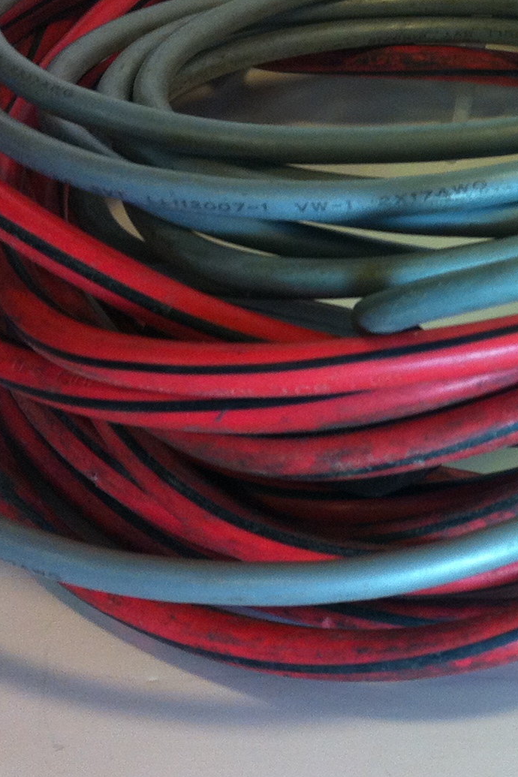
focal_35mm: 91
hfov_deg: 14.5
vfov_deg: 22.3
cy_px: 280
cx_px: 635
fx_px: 1964
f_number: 2.8
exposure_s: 1/50
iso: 100
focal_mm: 3.85
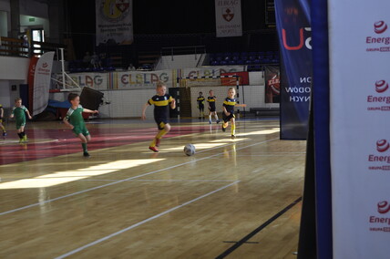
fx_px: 779
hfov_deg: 28.1
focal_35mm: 72
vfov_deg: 18.9
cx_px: 195
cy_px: 130
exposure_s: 1/100
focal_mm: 48
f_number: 5.3
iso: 400
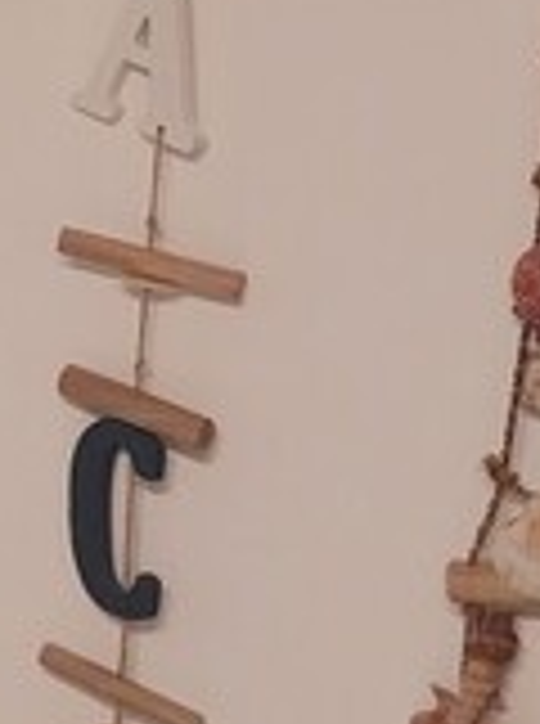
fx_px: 3195
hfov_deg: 8.4
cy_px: -355
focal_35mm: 153
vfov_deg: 12.3
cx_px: -958
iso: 250
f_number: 1.8
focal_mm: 5.23
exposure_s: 1/50
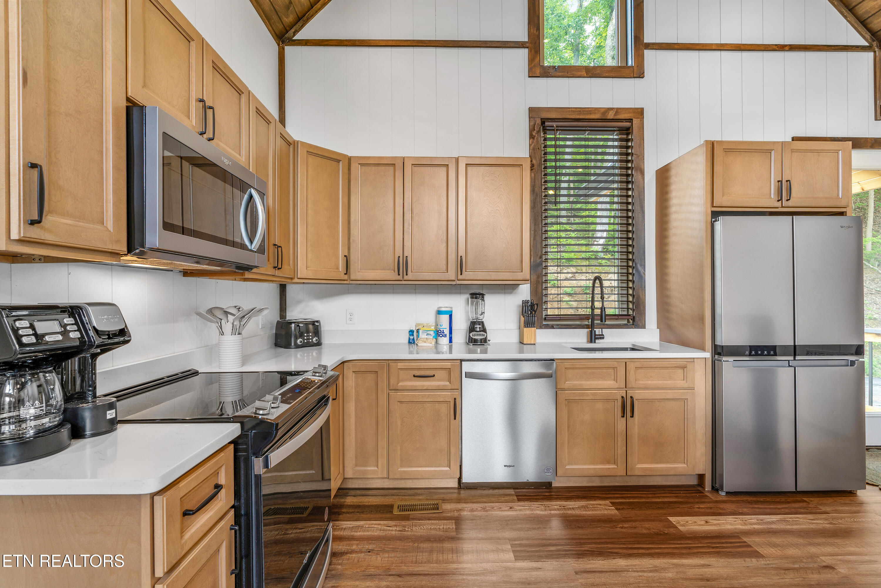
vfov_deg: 72.1
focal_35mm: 16
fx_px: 404
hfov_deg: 95.0
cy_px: 294
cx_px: 440
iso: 100
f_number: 9
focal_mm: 16.5
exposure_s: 1/2.5
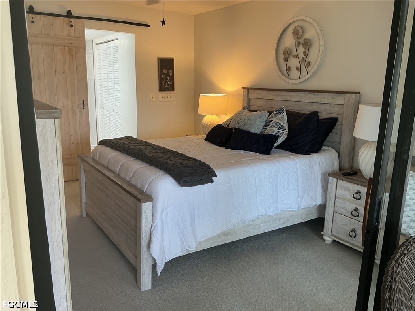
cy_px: 156
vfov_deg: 48.2
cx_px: 208
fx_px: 348
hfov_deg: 61.7
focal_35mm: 29
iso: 64
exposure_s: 1/60
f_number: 1.8
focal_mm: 3
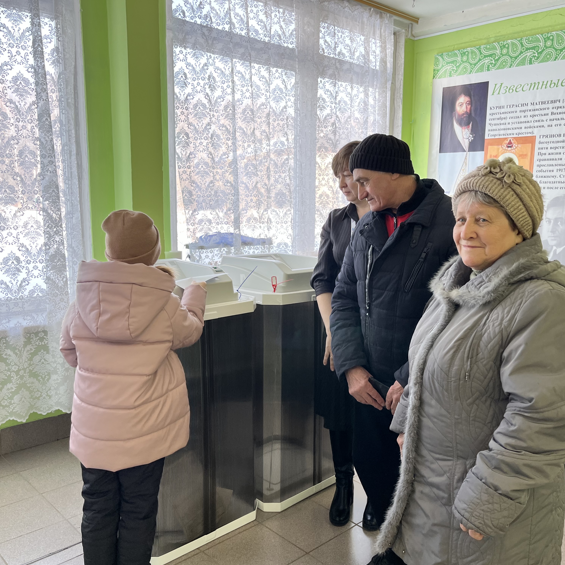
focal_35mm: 31
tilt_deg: -6.8
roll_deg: -0.6
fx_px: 572
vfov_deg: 52.5
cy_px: 285
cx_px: 309
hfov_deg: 52.5
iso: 32
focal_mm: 5.1
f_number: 1.6
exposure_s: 1/100
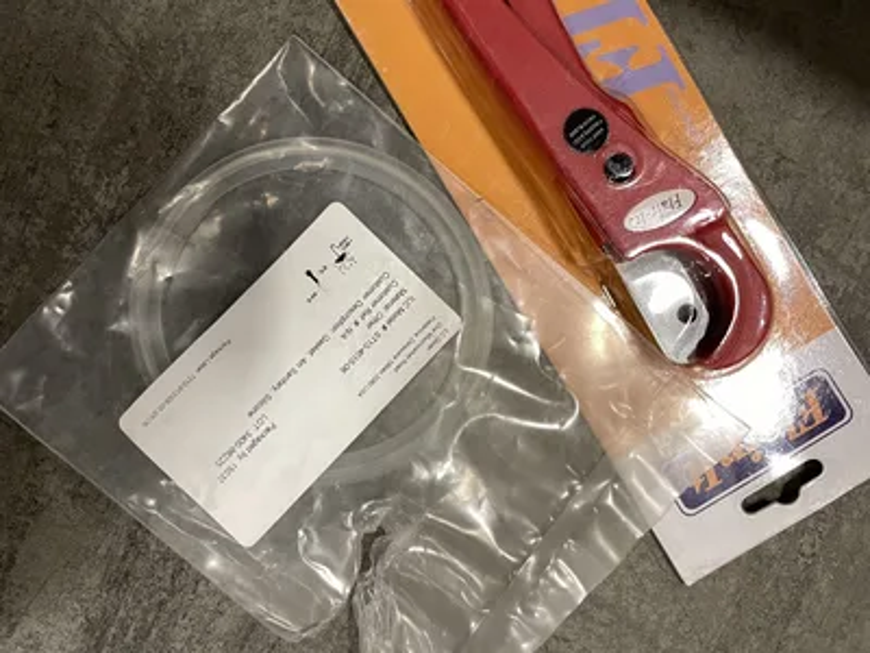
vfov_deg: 53.1
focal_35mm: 26
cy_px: 326
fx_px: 653
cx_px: 435
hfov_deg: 67.3
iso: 160
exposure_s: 1/60
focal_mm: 4.2
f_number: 1.6
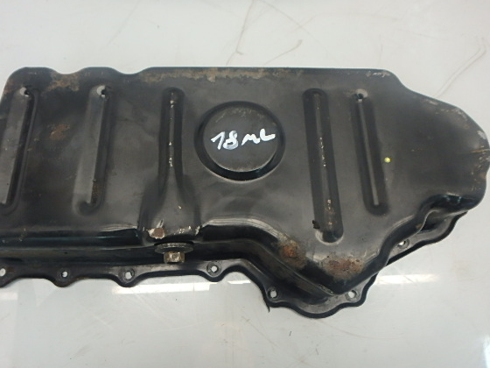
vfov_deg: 56.6
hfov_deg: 71.5
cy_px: 207
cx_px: 231
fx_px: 340
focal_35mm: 24
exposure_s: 1/50
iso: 200
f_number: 3.5
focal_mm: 3.7
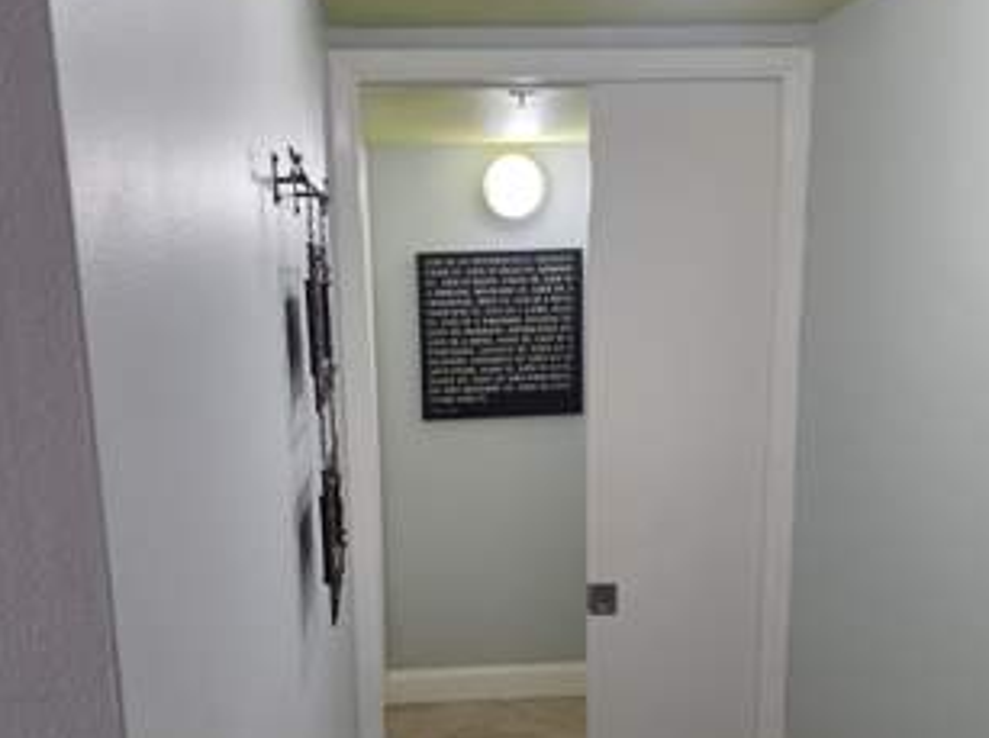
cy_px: 482
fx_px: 1027
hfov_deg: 51.4
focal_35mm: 36
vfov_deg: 39.1
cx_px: 483
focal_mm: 6.3
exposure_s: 1/120
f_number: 1.7
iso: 250
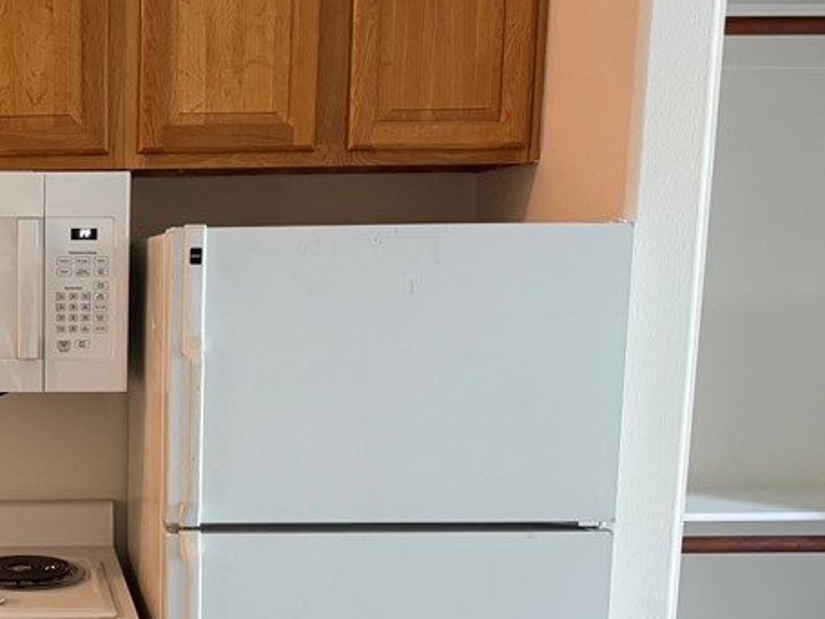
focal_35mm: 54
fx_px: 1287
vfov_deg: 26.6
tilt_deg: -9.5
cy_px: 472
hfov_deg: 32.9
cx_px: 20
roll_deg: +0.0
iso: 640
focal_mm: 6.76
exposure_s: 1/40
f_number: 1.78
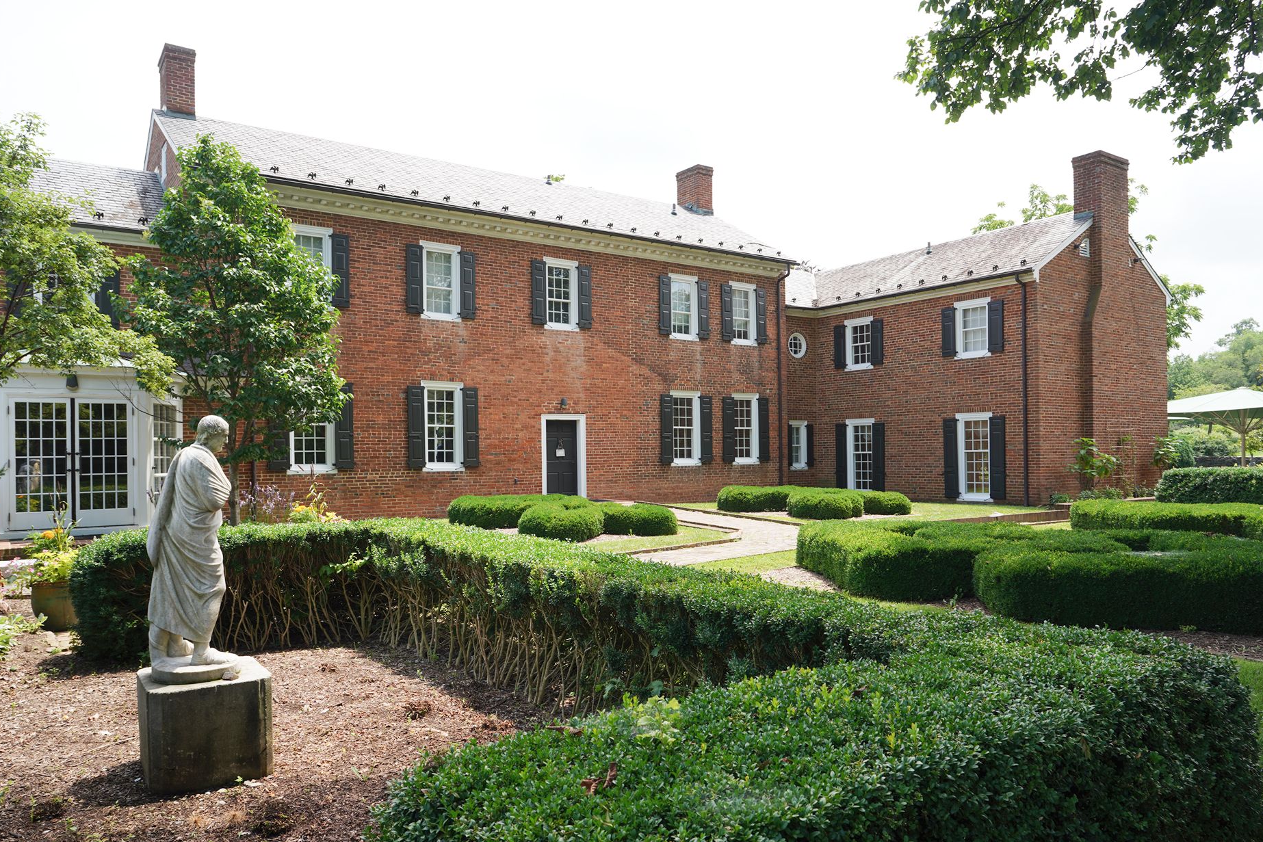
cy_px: 445
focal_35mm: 26
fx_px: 912
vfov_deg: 49.5
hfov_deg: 69.4
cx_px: 619
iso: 100
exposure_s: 1/100
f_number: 8
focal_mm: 24
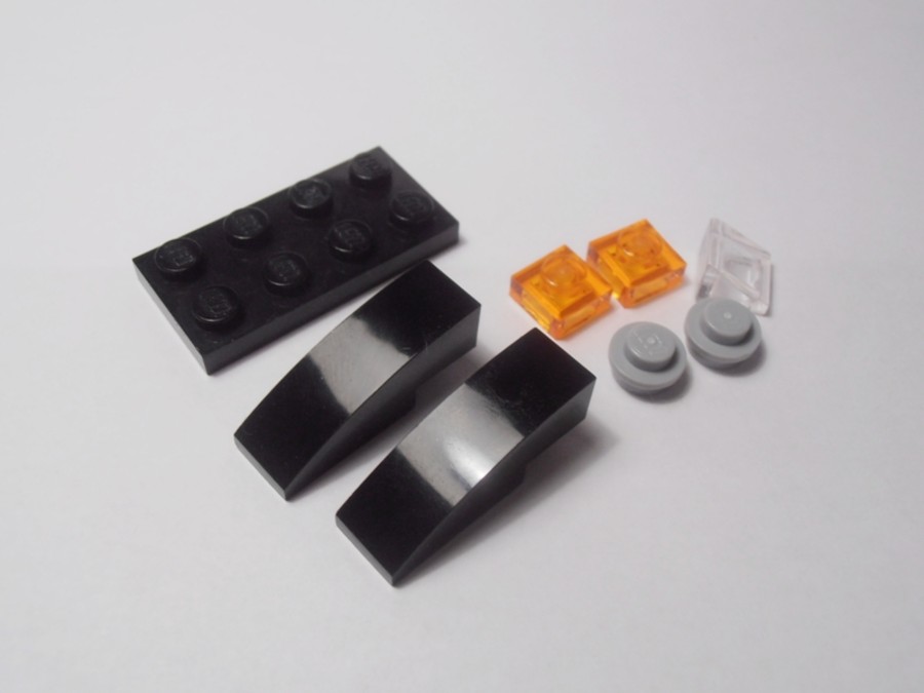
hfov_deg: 50.1
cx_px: 462
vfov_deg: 38.7
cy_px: 346
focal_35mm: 37
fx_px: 988
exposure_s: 1/60
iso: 80
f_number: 3.9
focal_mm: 6.61
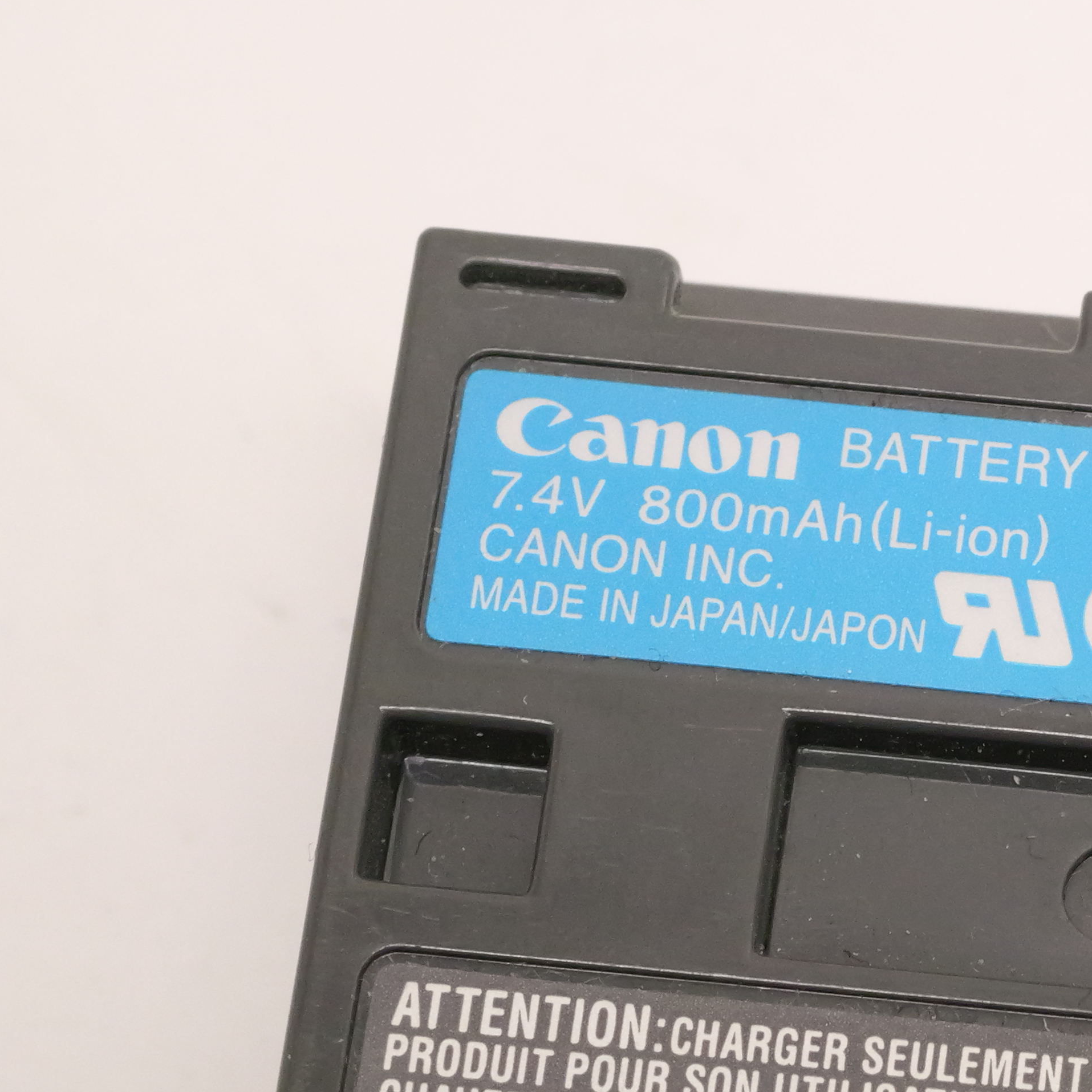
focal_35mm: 160
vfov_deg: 10.8
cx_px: 1289
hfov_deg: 10.7
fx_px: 5710
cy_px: 1046
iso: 2500
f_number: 7.1
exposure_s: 1/125
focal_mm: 30
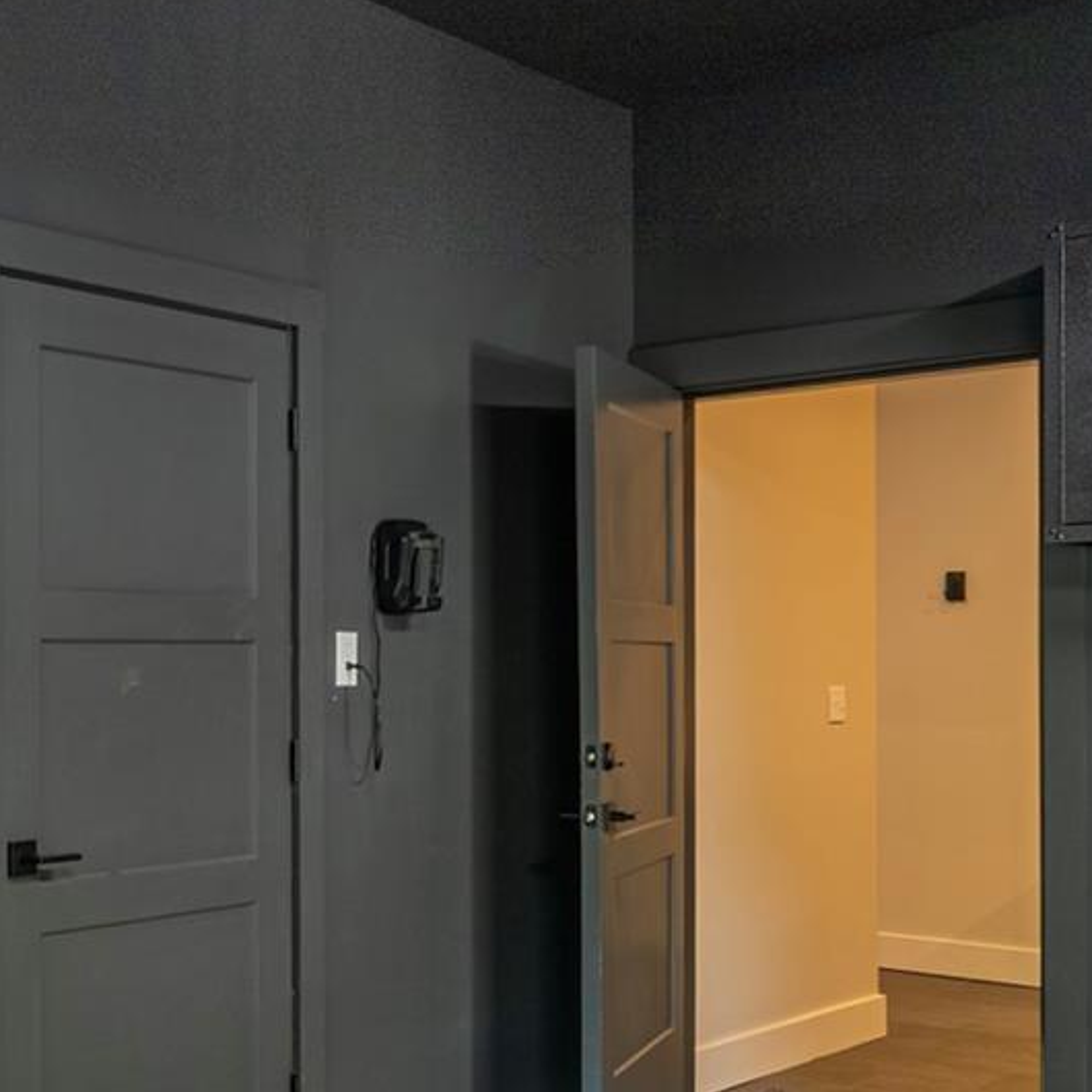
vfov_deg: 36.6
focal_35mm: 46
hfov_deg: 32.5
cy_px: 688
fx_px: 1642
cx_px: -103
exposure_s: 1/25
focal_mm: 14
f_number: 8
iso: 320
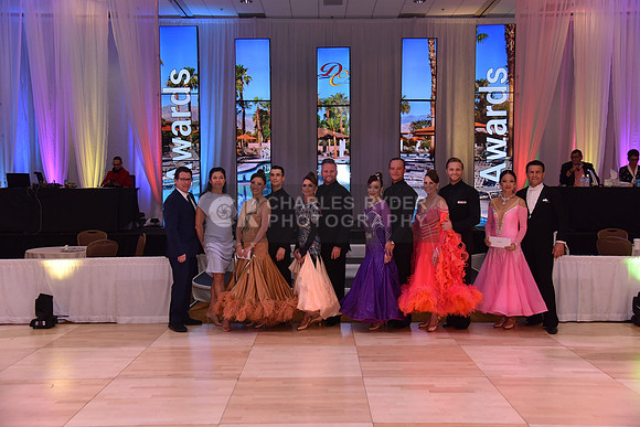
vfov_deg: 35.1
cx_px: 320
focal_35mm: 38
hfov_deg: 50.7
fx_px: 676
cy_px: 214
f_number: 4.5
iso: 1000
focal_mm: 38
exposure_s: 1/250
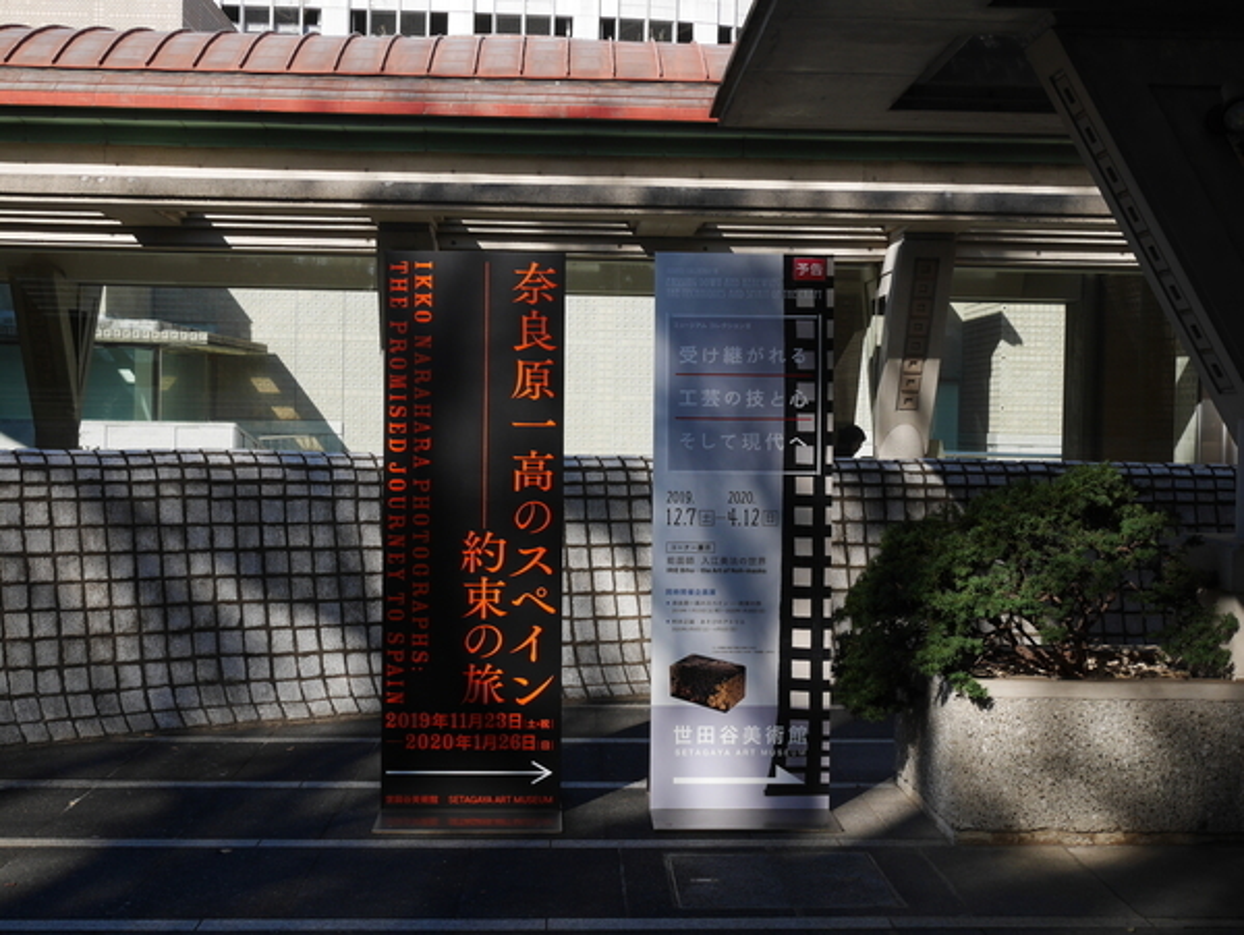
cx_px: 622
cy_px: 468
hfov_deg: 38.2
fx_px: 1798
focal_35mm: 50
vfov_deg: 29.1
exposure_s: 1/250
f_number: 8
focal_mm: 25
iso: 200
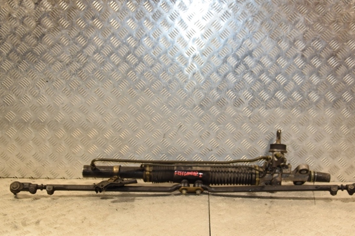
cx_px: 189
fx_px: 483
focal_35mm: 49
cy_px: 110
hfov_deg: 40.4
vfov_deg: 27.5
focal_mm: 28
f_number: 5
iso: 800
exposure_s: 1/200
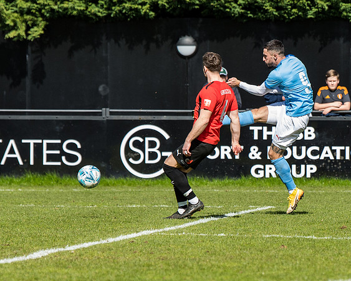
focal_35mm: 468
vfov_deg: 3.3
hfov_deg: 4.1
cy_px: 203
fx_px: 4864
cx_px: 267
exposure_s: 1/2500
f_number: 4
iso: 400
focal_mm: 165
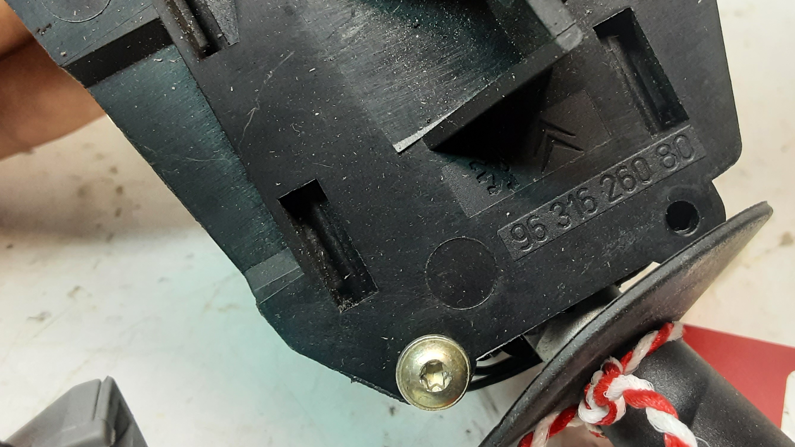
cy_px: 193
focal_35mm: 36
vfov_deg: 32.8
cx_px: 476
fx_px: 759
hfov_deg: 54.9
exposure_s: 1/33
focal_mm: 2.91
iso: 160
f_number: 1.9
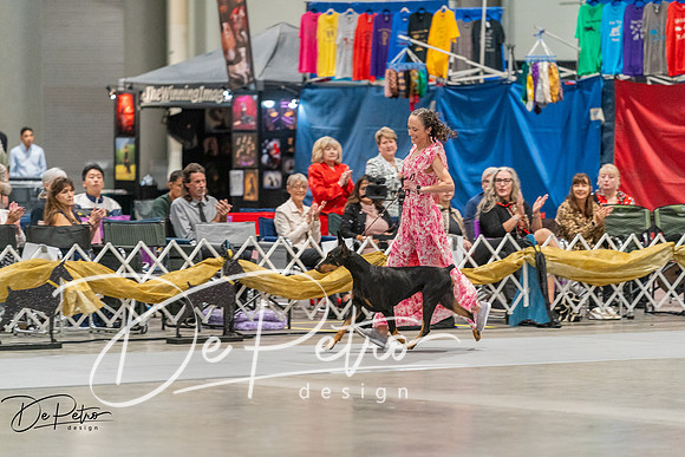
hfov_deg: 10.3
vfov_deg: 6.9
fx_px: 3806
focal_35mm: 200
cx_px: 342
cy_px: 228
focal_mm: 200
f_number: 2.8
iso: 6400
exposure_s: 1/250
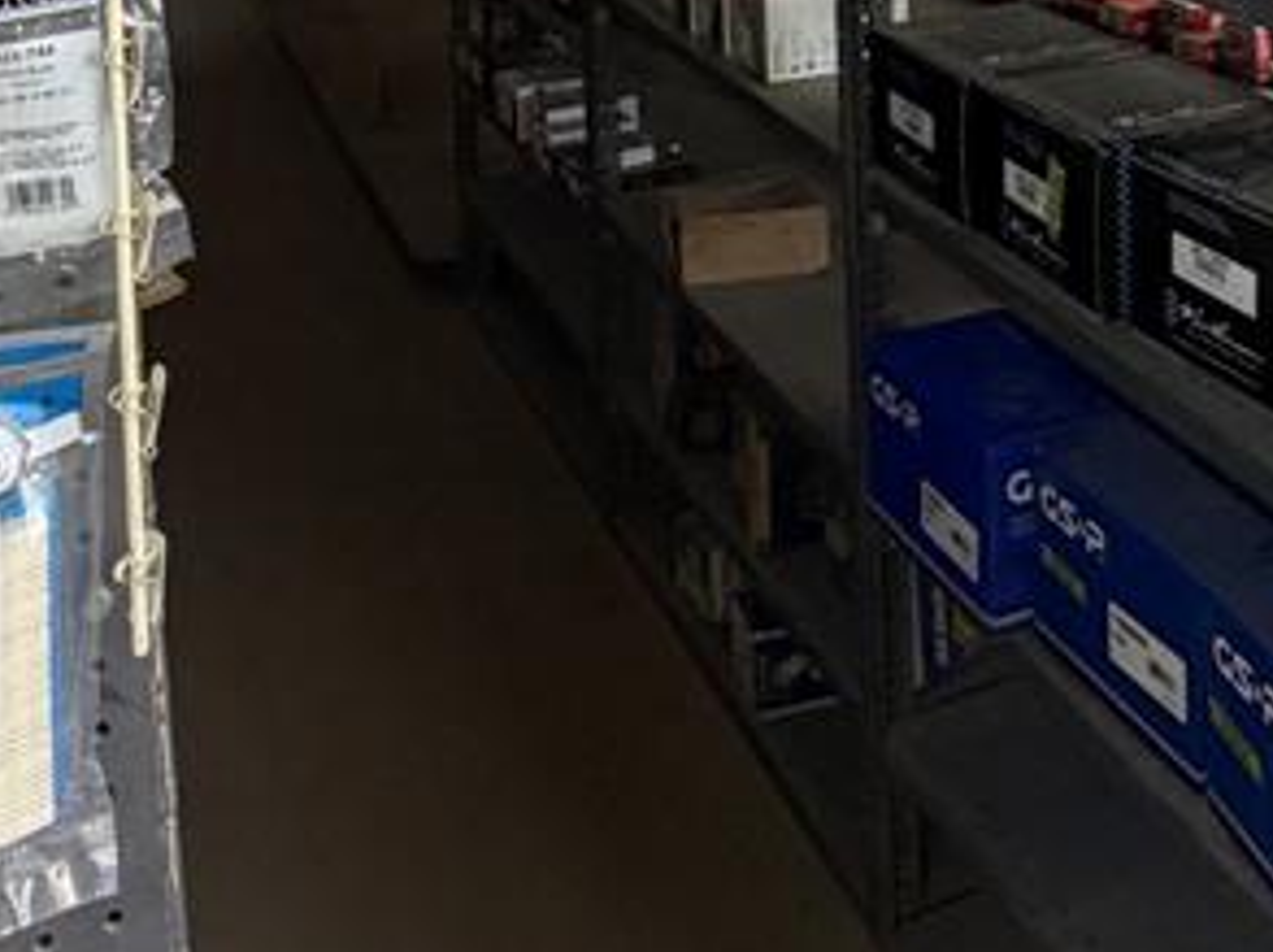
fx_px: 1800
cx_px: 791
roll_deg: +1.4
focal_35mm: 49
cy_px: -317
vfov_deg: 25.2
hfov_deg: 38.7
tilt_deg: -3.9
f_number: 2.2
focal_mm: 2.22
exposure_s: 1/60
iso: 250
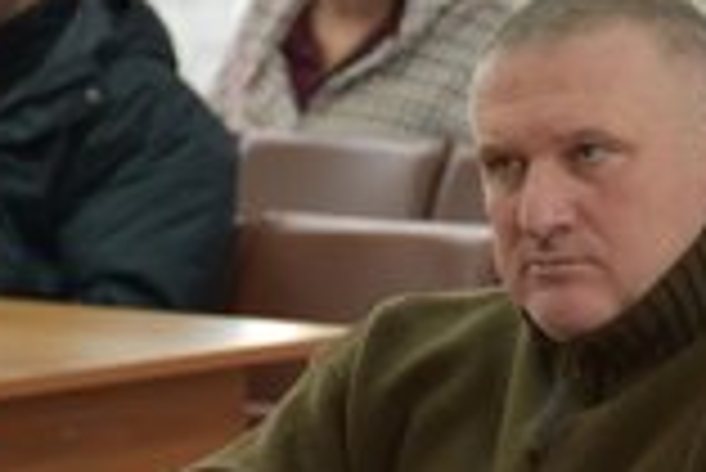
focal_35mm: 343
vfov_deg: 4.0
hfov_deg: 6.0
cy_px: 330
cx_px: 477
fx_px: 6733
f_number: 5.3
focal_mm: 90
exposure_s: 1/60
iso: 560
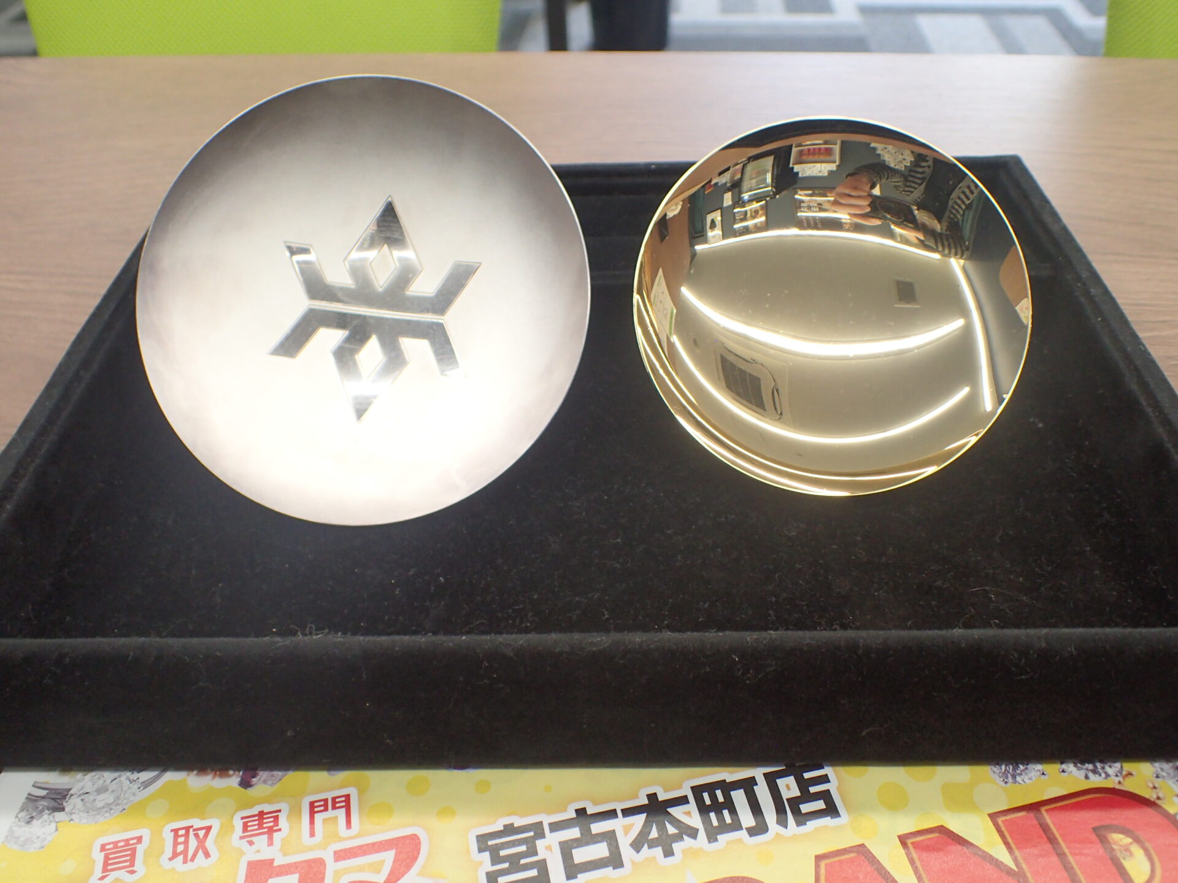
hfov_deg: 60.0
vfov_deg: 46.8
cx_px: 589
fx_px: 1021
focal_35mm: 30
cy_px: 442
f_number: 2.3
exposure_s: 1/125
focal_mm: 5.5
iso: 250
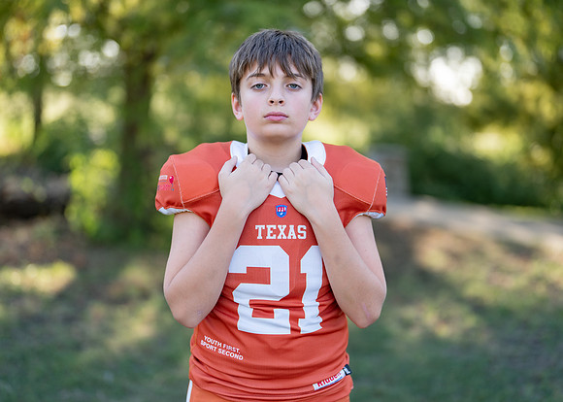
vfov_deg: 26.5
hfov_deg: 36.5
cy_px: 201
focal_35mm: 53
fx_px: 854
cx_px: 282
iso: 100
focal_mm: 50
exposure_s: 1/1250
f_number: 1.2
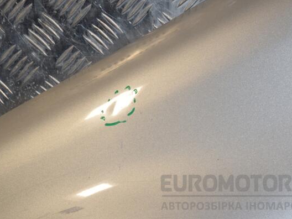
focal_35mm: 131
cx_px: 150
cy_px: 110
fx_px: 1105
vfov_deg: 11.3
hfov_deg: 15.1
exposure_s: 1/200
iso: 800
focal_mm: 80
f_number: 18
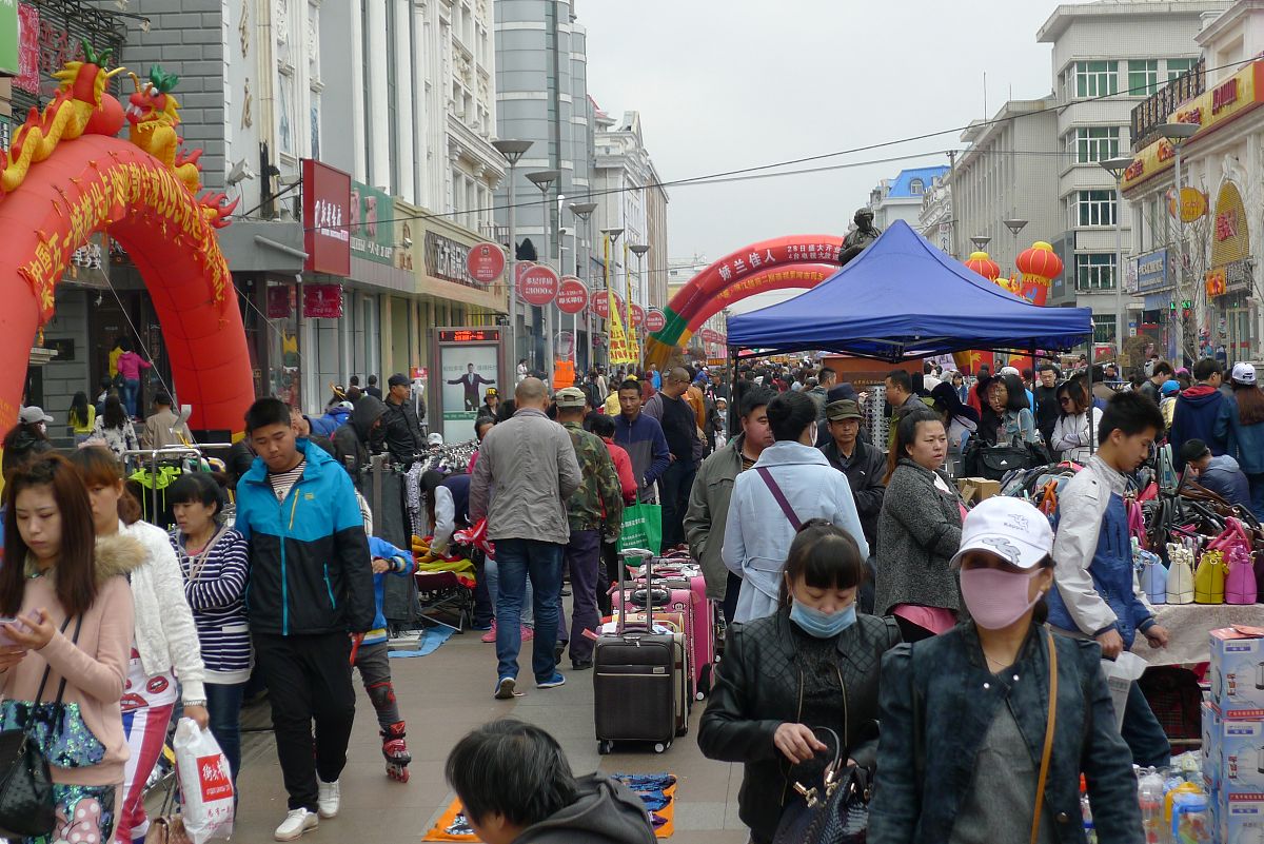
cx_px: 632
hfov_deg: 28.8
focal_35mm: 70
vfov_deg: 19.5
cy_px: 422
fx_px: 2459
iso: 100
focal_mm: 14.9
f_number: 3
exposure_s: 1/320
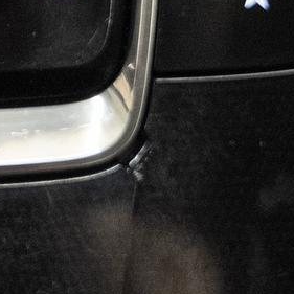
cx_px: -162
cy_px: -149
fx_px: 1403
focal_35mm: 146
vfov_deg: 11.5
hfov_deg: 11.4
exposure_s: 1/40
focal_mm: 30
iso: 1250
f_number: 3.5
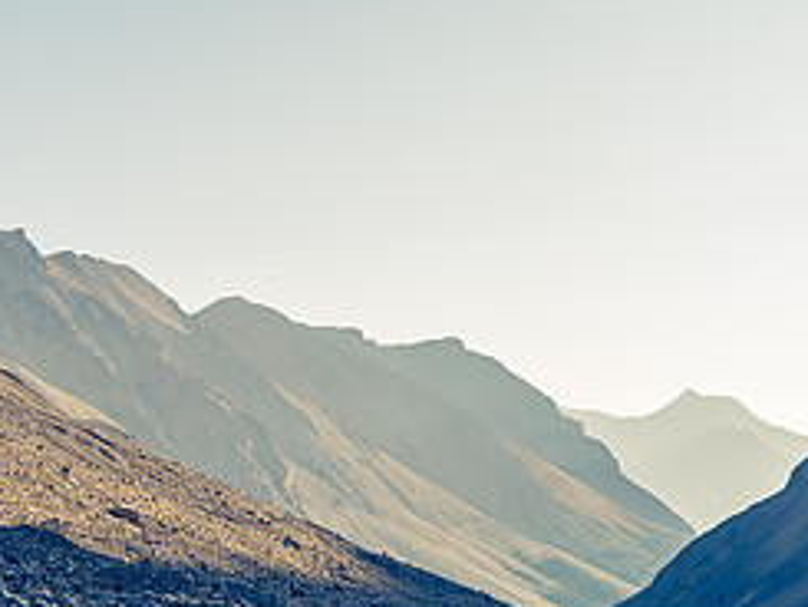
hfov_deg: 27.0
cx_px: 607
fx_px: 1658
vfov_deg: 20.0
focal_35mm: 71
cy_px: 625
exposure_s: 1/250
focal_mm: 15
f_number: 8
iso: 200
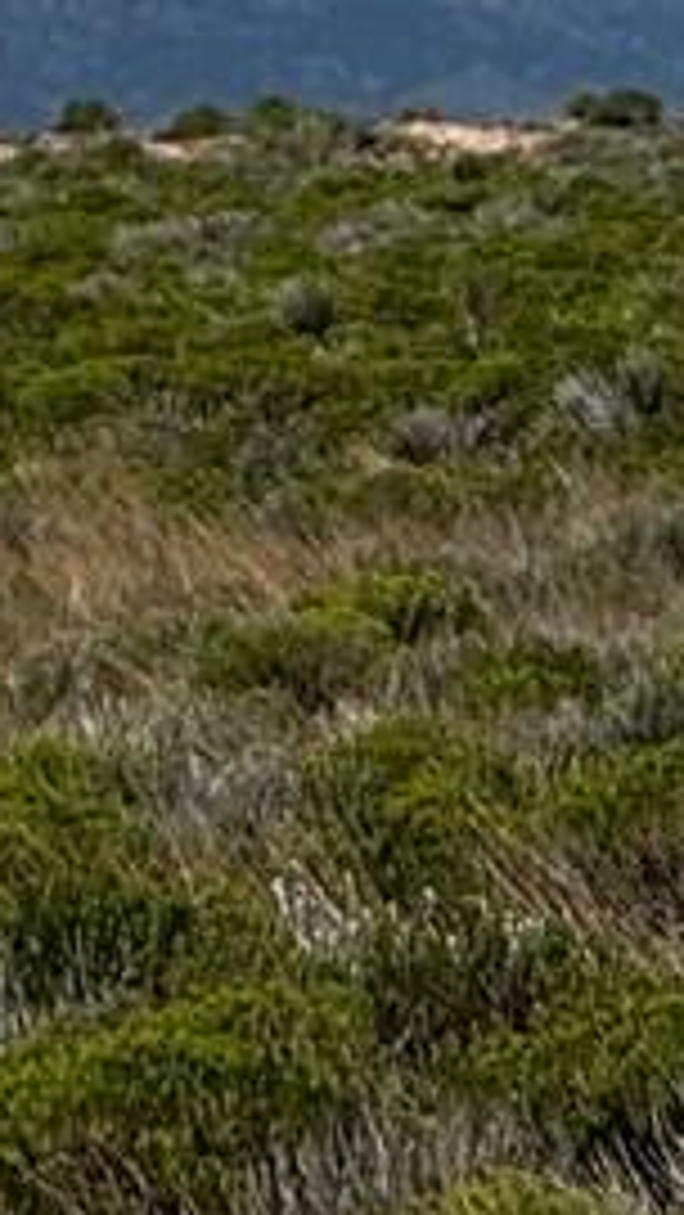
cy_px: -216
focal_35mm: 775
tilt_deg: +1.3
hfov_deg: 1.6
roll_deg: +1.4
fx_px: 24973
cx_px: -634
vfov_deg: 2.8
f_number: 2.8
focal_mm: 15.66
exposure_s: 1/1773
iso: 50
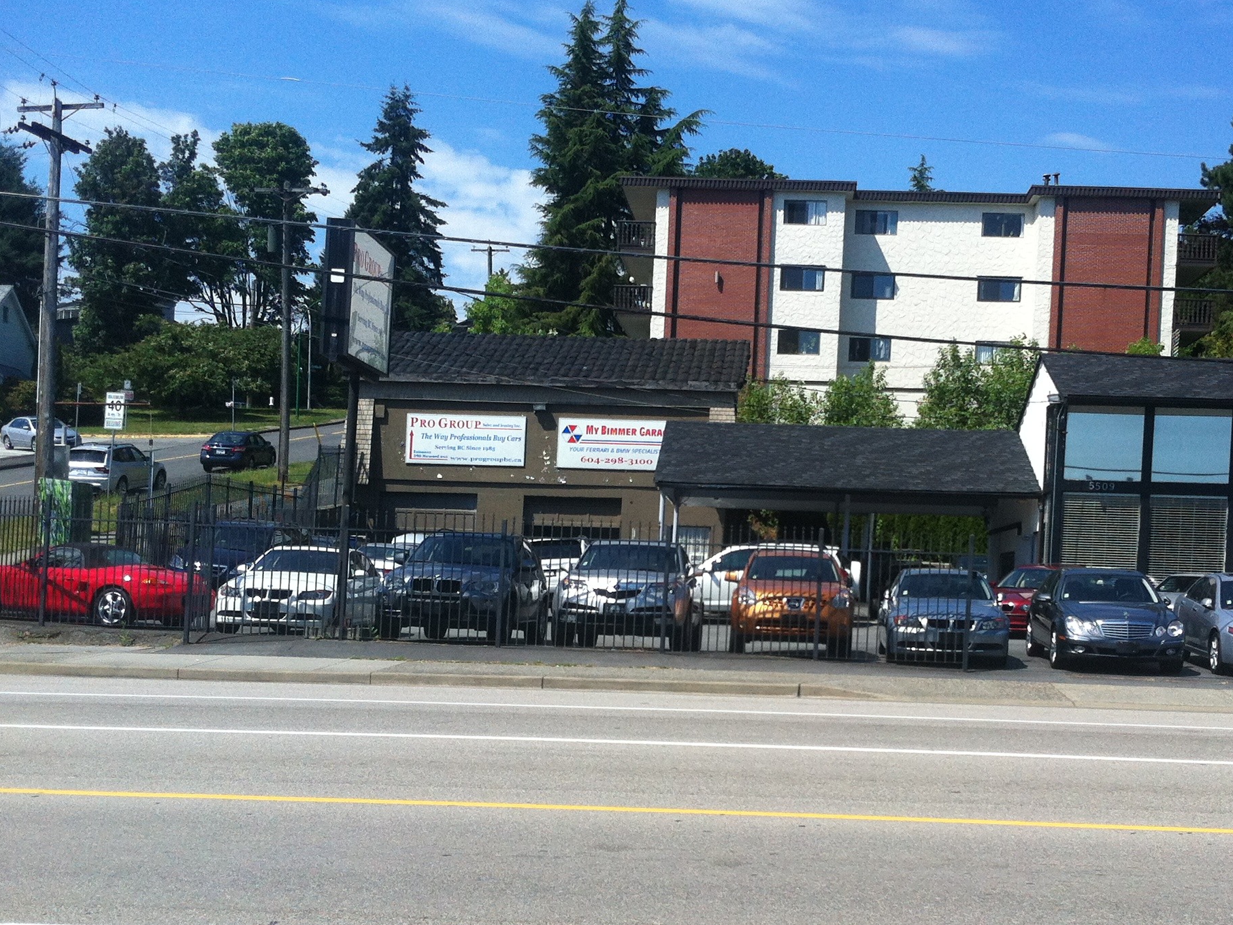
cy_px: 590
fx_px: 1781
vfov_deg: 29.0
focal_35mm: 50
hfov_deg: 38.0
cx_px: 749
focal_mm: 3.85
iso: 80
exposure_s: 1/1588
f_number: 2.8
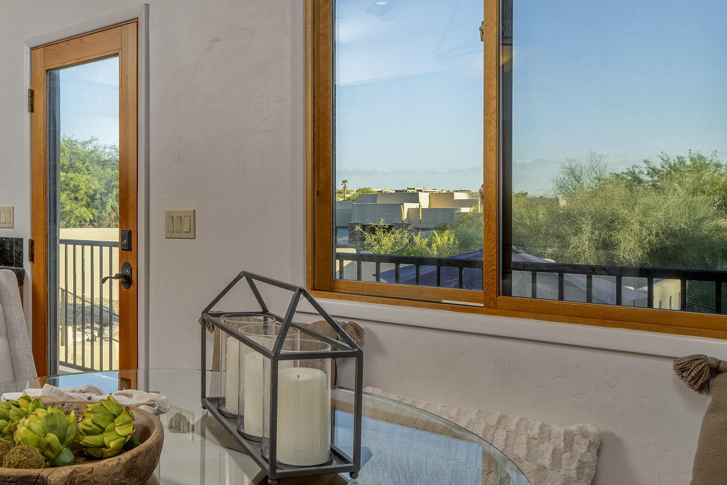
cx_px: 182
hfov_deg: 57.2
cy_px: 218
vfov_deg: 42.3
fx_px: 626
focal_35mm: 31
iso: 200
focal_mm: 17
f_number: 7.1
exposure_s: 1/100
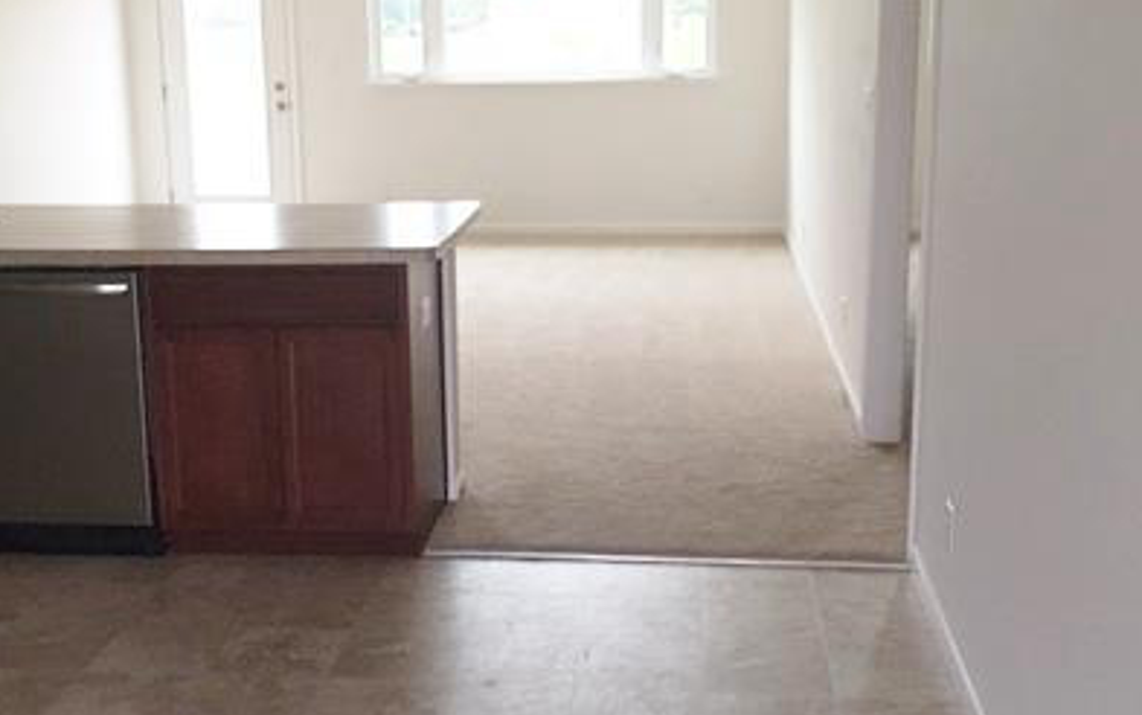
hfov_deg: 40.2
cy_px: 389
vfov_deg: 25.9
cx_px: 503
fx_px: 1557
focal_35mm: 50
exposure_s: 1/8
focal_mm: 4.15
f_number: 2.2
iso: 80
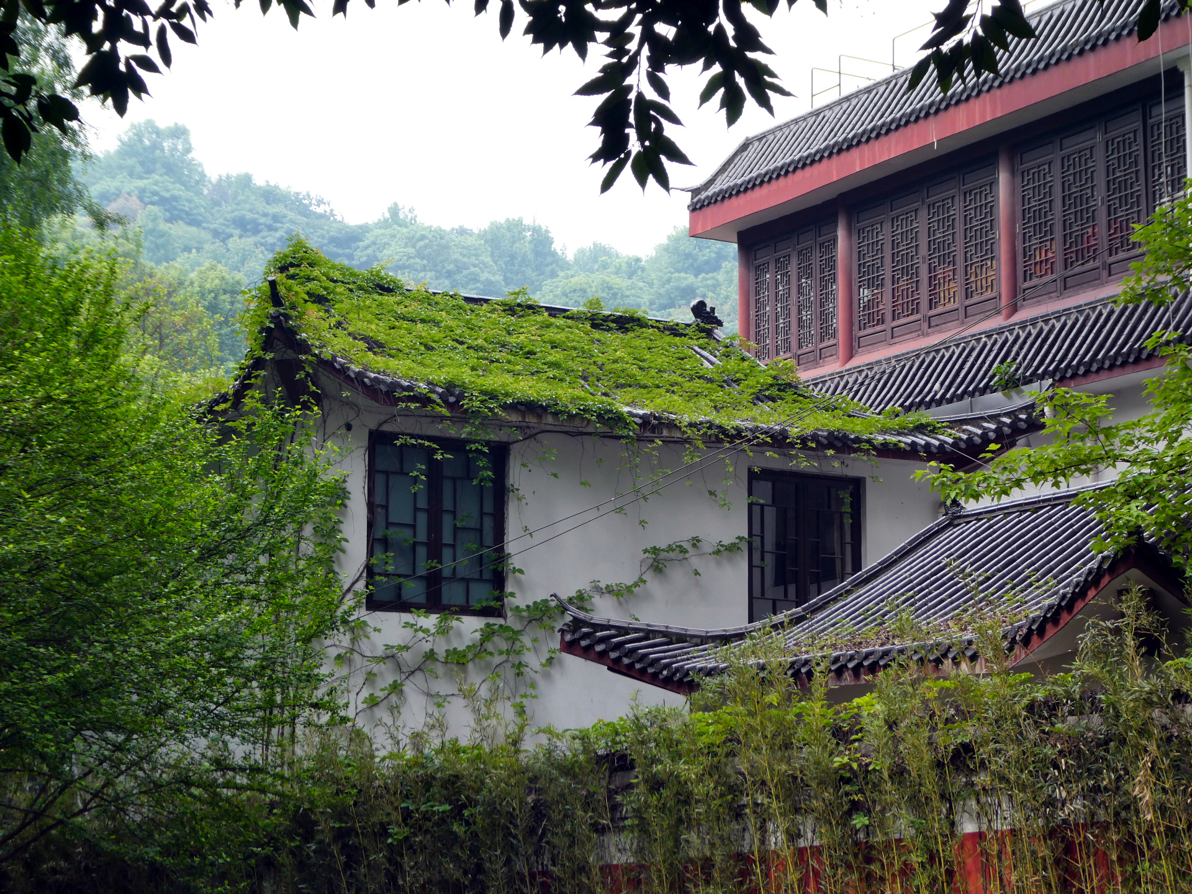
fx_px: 2410
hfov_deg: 27.8
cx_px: 596
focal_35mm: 70
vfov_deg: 21.0
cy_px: 447
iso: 80
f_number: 4.5
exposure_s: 1/100
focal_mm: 12.5
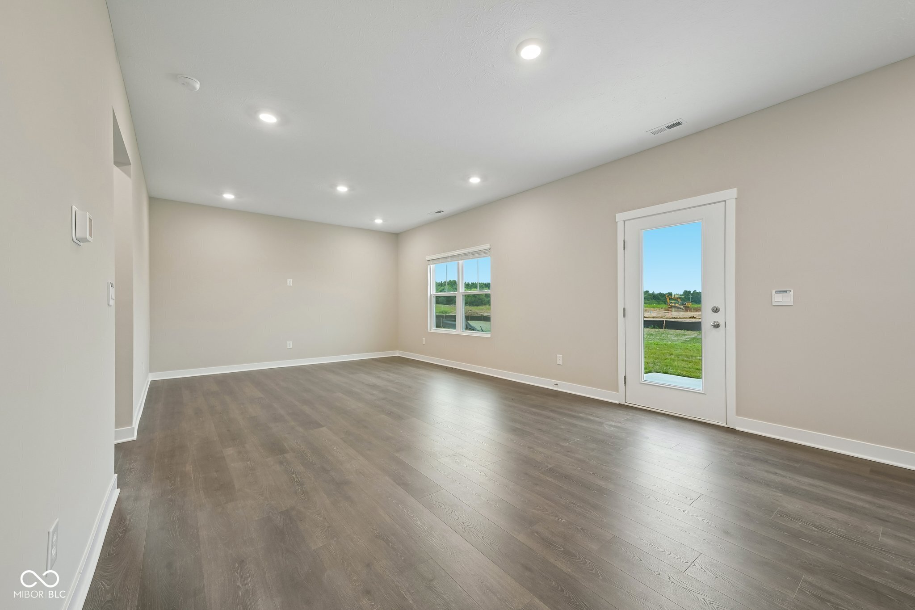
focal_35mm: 14
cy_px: 305
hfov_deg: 104.3
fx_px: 356
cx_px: 458
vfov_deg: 81.2
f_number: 8
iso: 280
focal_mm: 14
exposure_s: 1/15
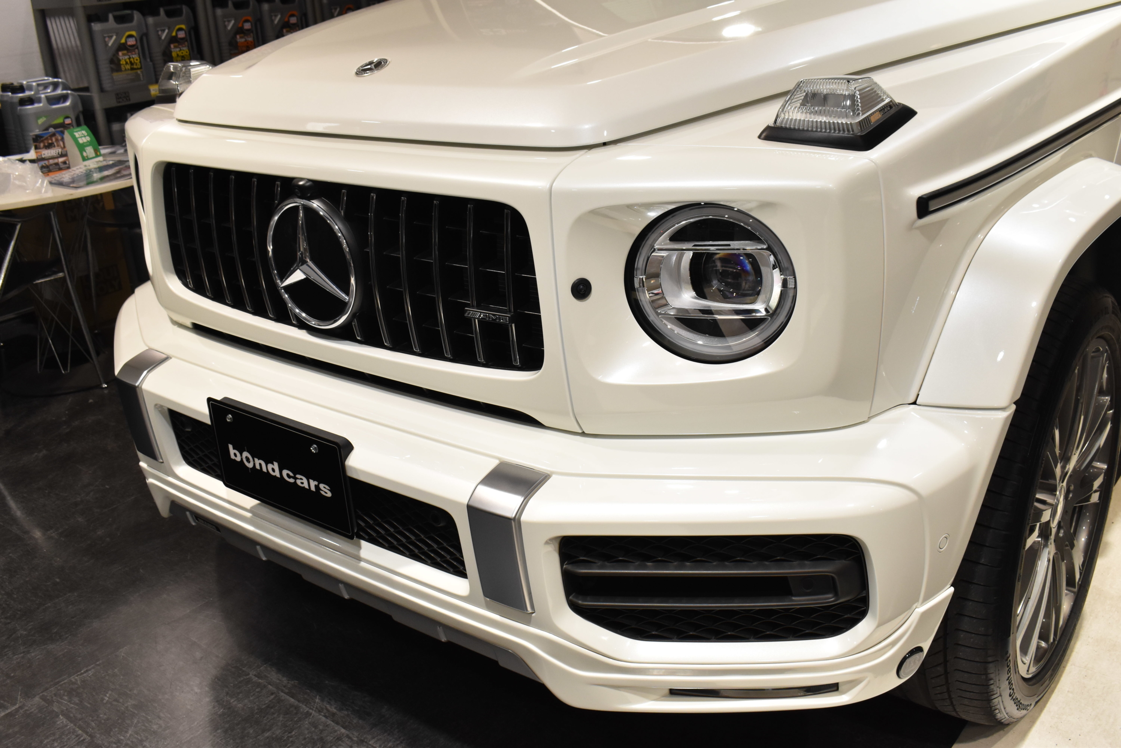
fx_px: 1074
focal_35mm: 34
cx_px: 560
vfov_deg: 38.4
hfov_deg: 55.1
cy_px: 374
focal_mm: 23
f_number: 8
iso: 1100
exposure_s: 1/40
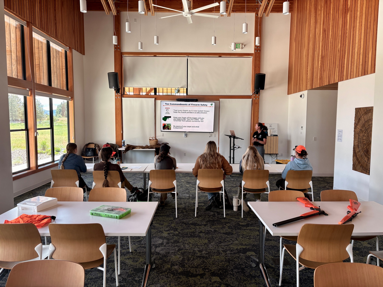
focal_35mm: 26
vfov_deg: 53.1
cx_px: 192
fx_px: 288
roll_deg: -0.4
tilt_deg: -5.9
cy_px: 144
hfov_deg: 67.3
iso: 40
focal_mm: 5.96
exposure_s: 1/132
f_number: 1.6
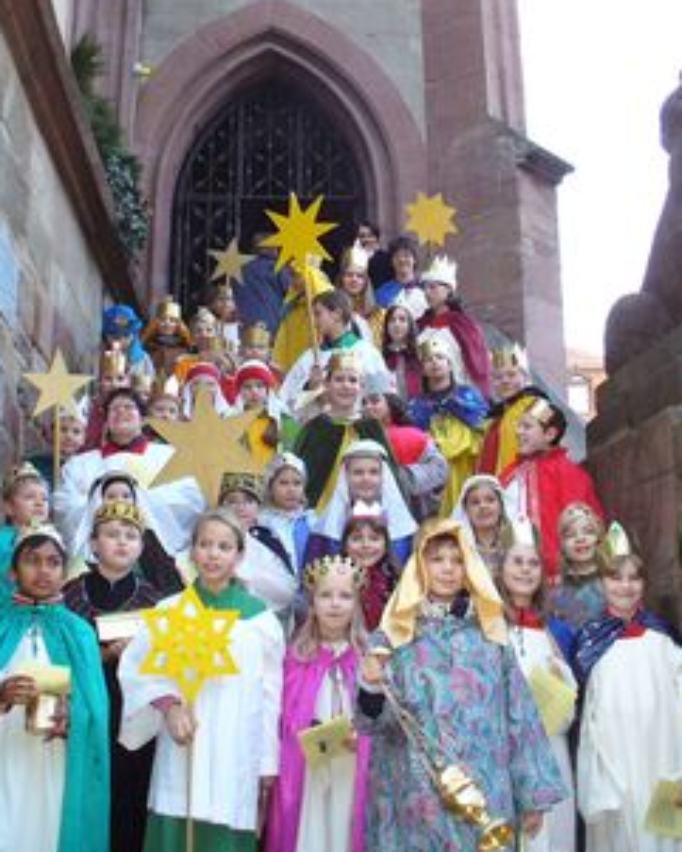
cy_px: 306
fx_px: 1210
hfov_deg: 31.4
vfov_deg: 38.5
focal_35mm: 48
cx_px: 280
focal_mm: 6.1
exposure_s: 1/60
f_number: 2.8
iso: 300
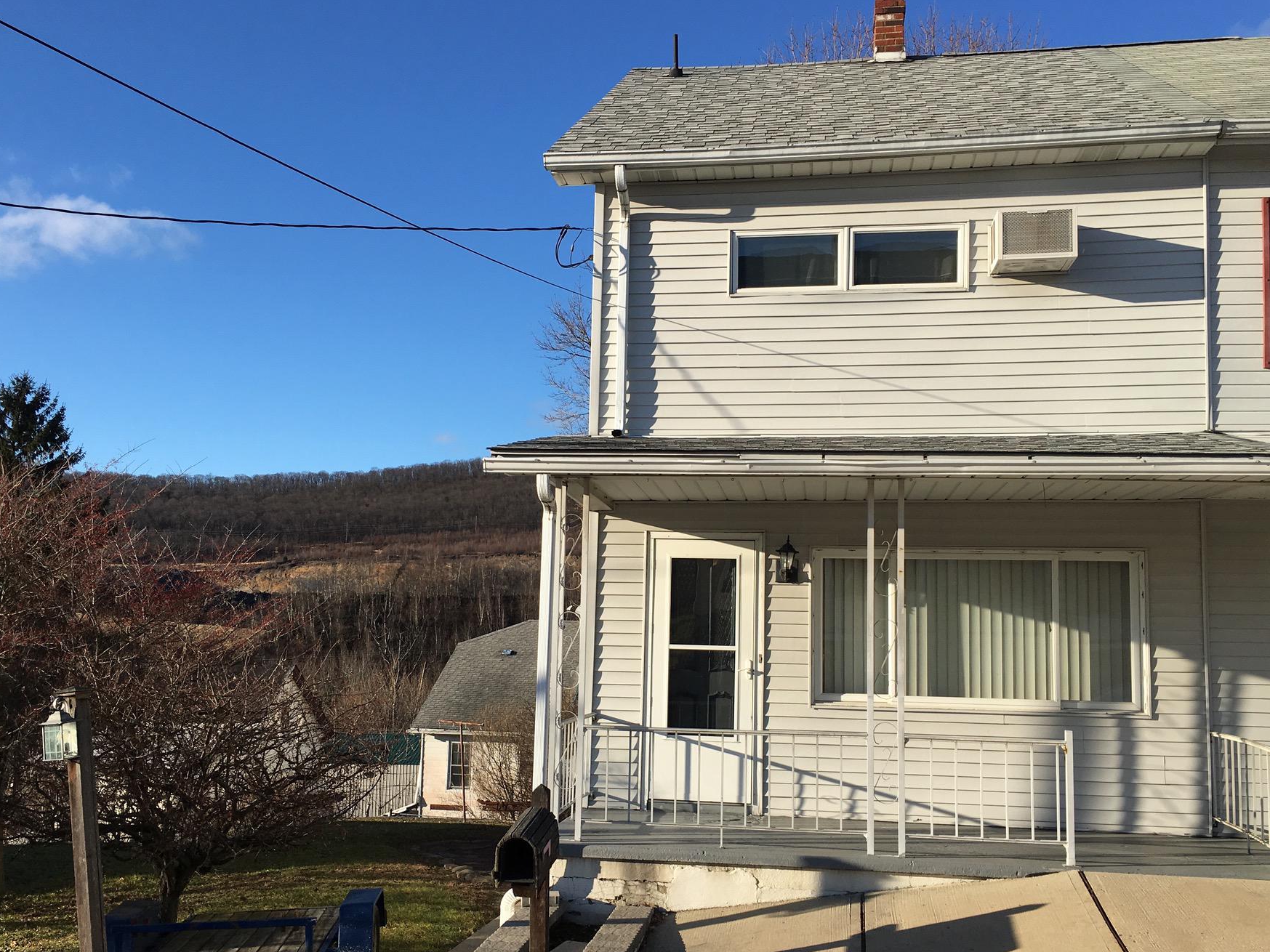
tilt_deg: +5.8
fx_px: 1247
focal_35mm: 34
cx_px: 619
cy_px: 522
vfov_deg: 41.7
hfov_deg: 54.0
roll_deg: -1.3
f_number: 2.2
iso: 25
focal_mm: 4.15
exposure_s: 1/1350
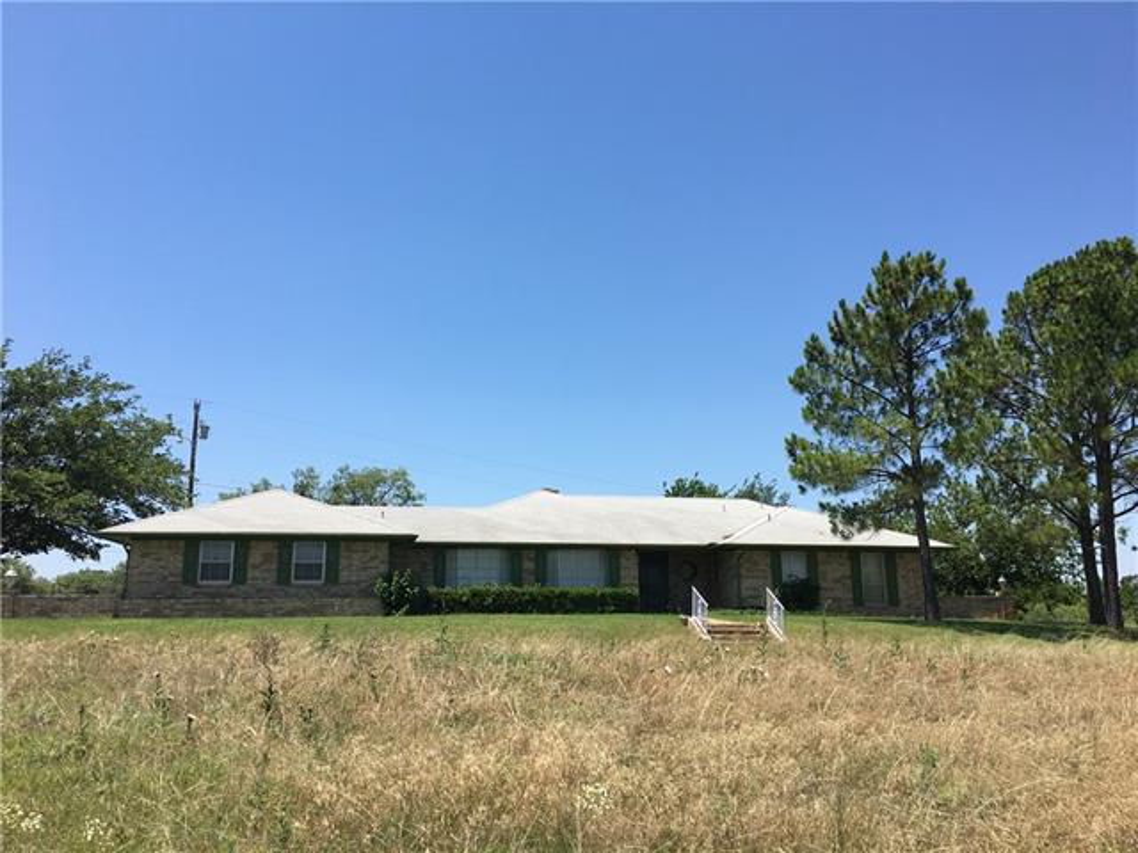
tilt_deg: +10.7
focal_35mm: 29
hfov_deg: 61.7
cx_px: 569
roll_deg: -0.5
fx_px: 953
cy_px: 426
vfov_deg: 48.2
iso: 25
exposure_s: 1/1508
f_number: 2.2
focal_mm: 4.15
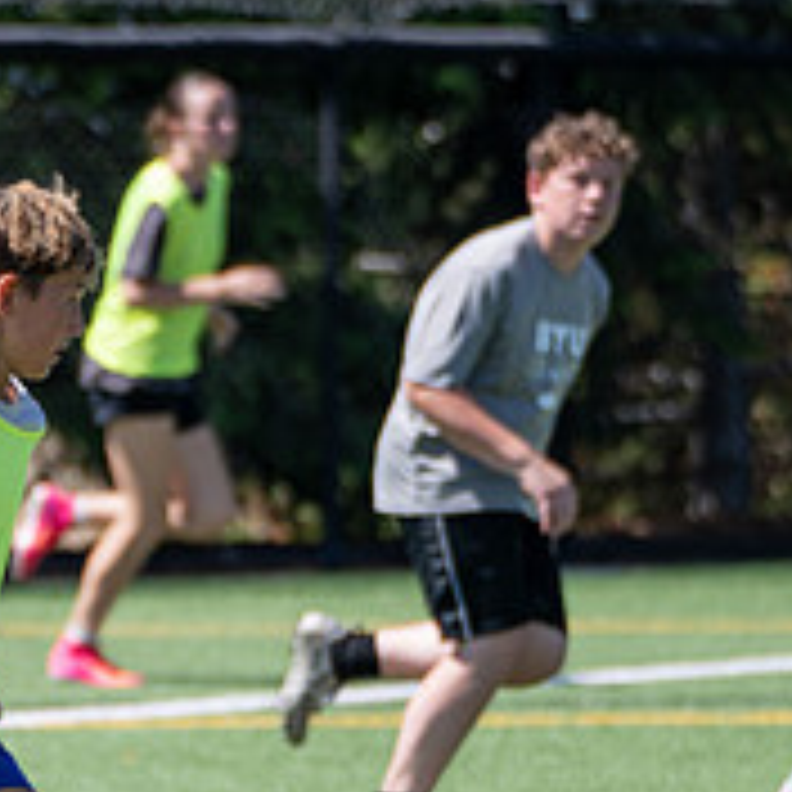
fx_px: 10949
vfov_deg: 4.1
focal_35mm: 423
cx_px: -119
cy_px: 637
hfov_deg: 4.1
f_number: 2.8
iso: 64
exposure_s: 1/800
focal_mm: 125
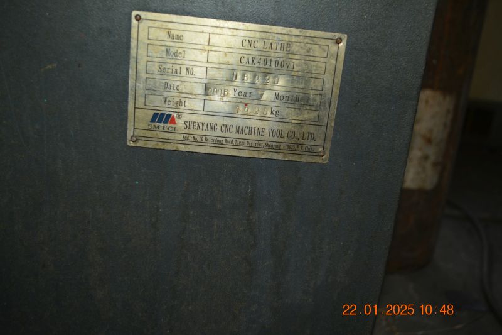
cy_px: 168
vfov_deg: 34.2
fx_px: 544
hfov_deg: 49.6
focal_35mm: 39
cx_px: 251
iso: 450
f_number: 4.2
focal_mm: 26
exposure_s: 1/60
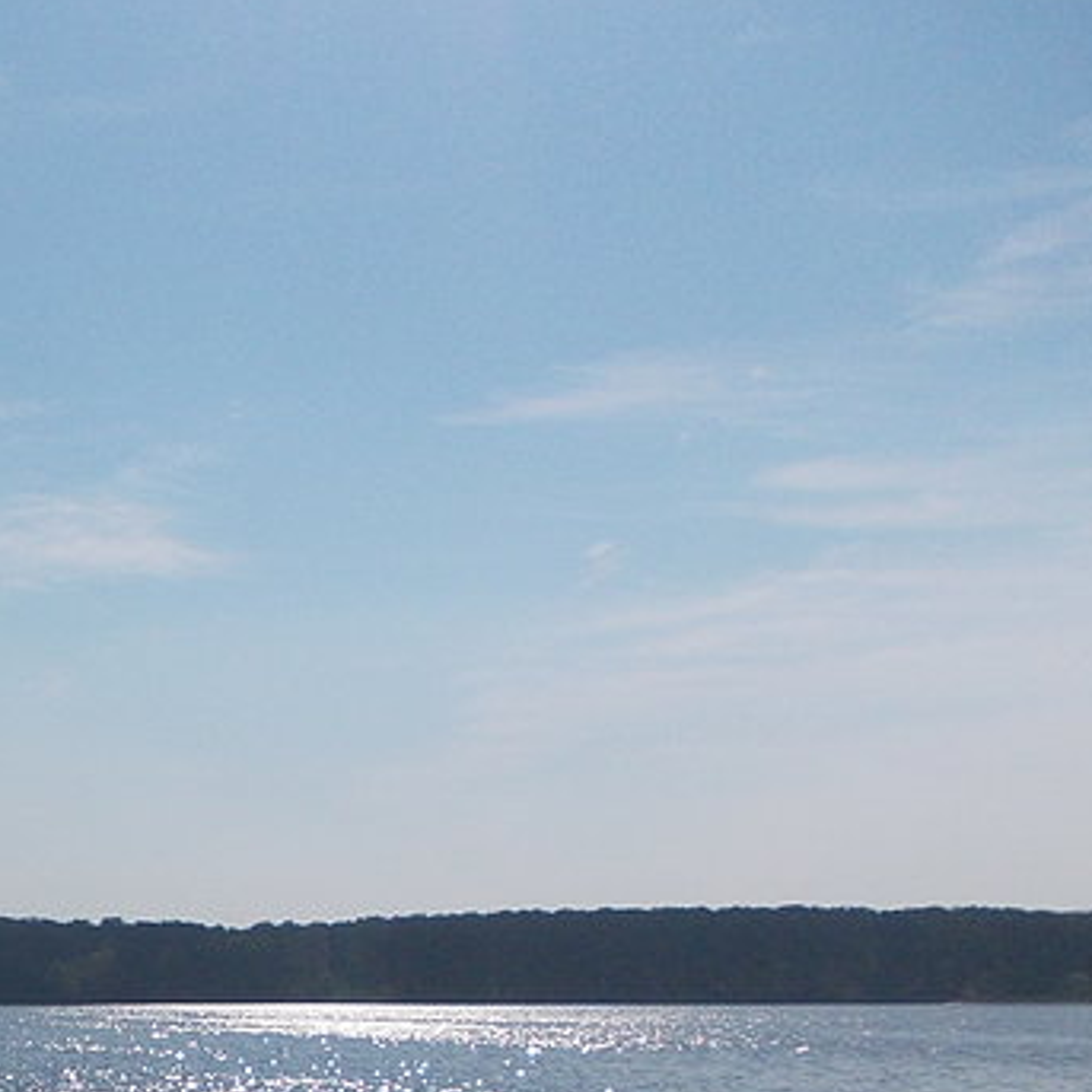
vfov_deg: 25.6
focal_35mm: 65
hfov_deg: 23.9
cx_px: -255
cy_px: 1008
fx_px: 2320
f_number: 5.4
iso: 80
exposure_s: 1/1600
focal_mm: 4
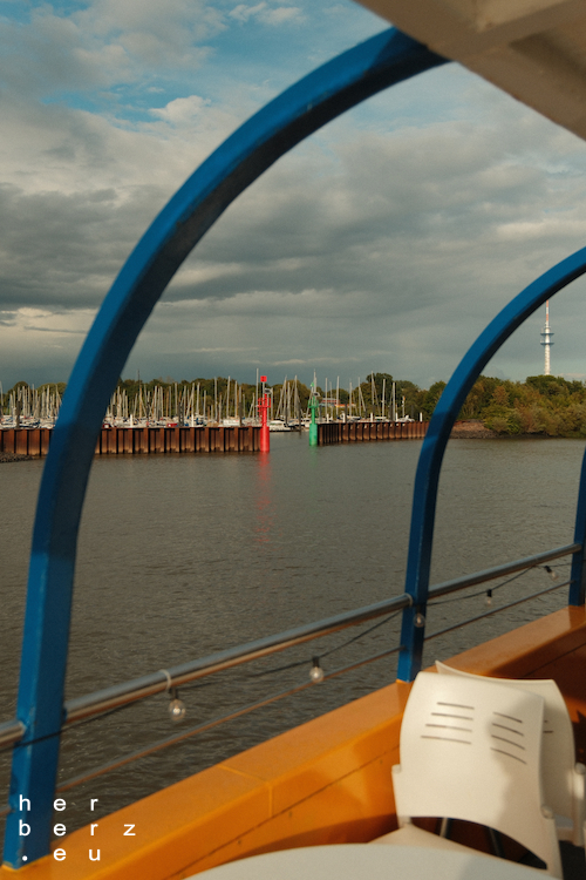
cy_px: 440
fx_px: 732
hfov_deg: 43.6
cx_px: 293
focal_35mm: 30
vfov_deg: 61.9
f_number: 2.8
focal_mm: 20
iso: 160
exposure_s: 1/3000
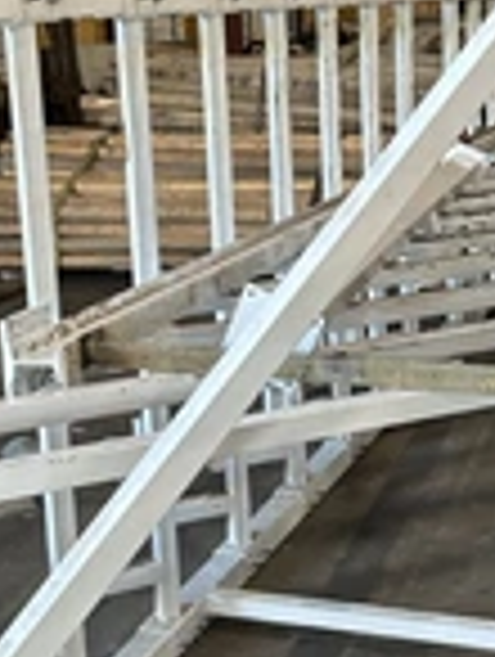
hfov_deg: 20.7
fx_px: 1350
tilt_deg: -12.6
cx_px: 306
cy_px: 306
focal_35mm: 71
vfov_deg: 27.3
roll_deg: +2.6
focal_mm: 5.7
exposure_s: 1/60
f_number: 1.5
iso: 200
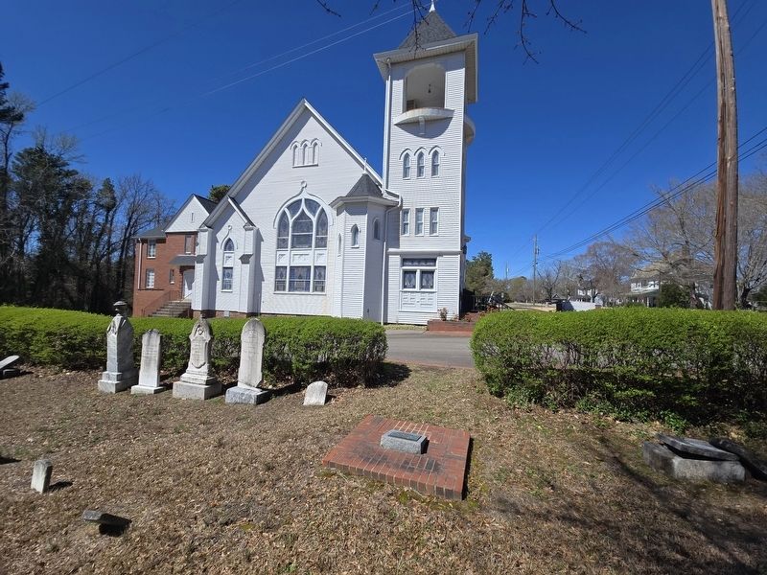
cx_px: 384
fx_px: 288
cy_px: 288
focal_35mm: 13
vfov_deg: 89.9
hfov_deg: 106.2
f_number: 2.2
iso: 50
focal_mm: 2.2
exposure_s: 1/3059
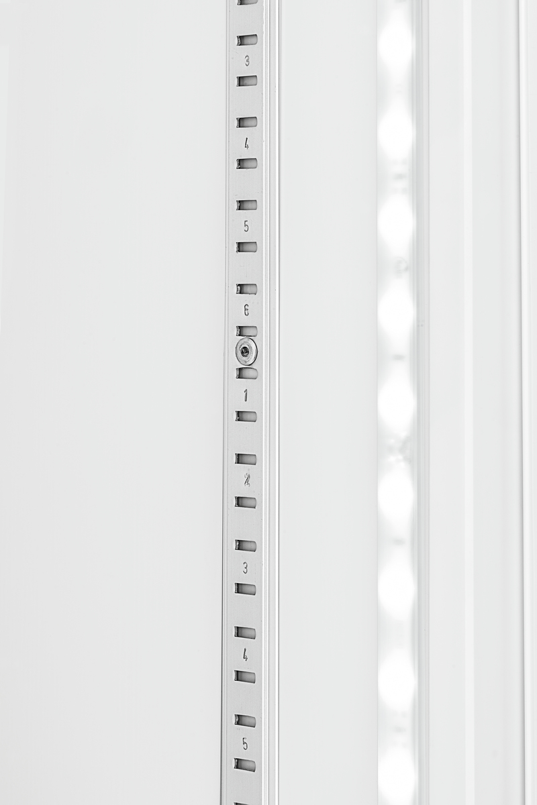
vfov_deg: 22.6
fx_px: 2014
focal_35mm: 90
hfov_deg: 15.2
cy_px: 402
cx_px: 268
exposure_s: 2.5
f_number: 18
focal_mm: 90
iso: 64
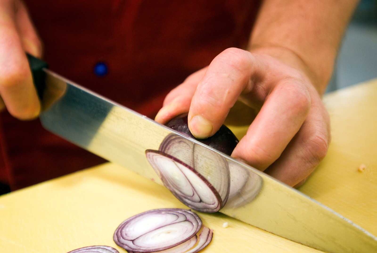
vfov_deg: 25.8
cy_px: 126
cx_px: 188
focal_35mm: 52
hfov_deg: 37.8
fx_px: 550
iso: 400
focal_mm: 35
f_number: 2.8
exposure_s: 1/60
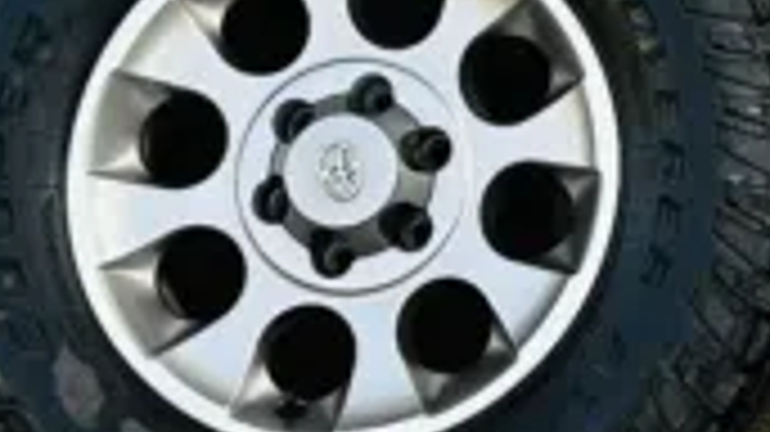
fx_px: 2000
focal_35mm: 98
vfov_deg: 12.1
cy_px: -54
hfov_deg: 20.6
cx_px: 874
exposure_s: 1/484
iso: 80
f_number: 1.78
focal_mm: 6.86
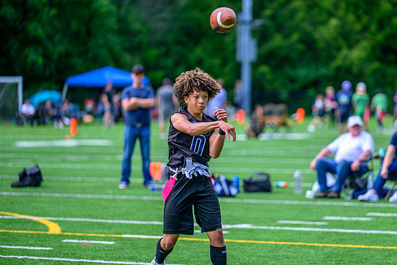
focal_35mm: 197
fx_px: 2173
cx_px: 229
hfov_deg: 10.4
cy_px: 129
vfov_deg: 7.0
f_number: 2.8
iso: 250
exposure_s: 1/2000
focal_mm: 170
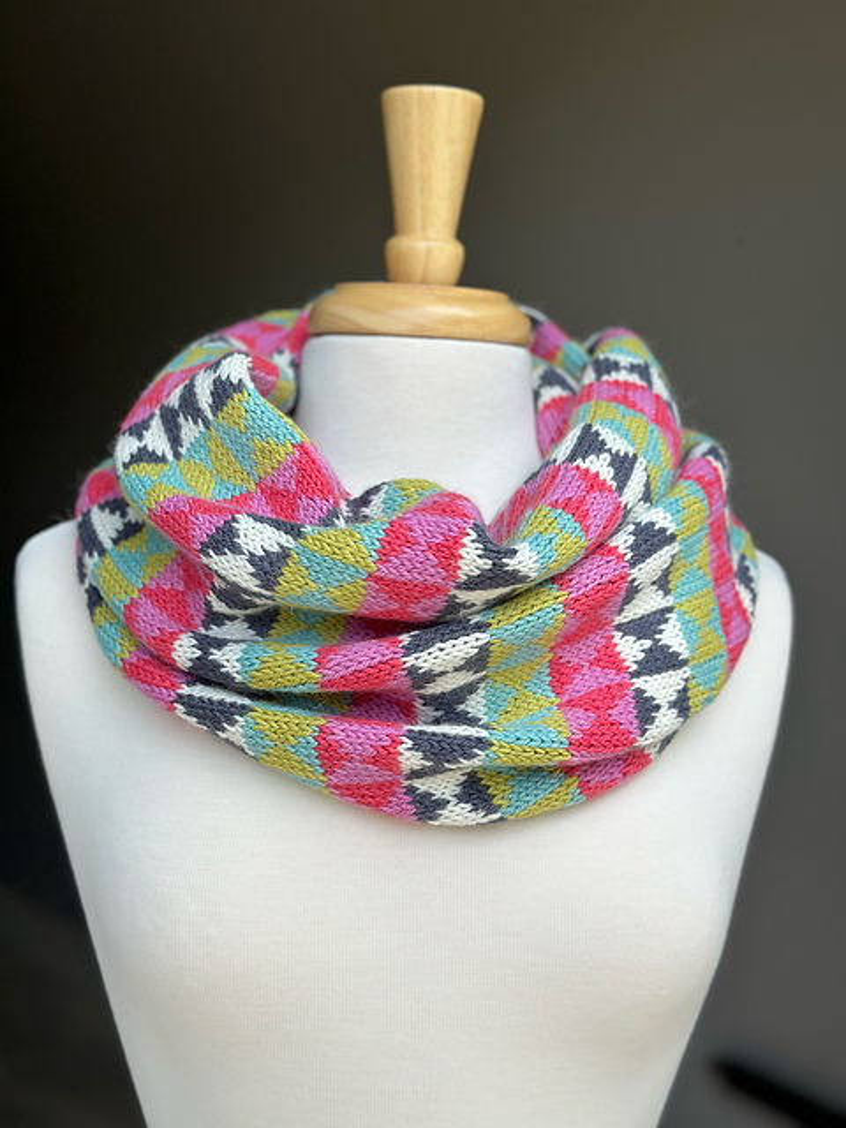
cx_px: 423
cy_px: 564
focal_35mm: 48
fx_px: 1564
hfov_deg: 30.3
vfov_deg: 39.7
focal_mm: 6.86
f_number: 1.78
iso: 80
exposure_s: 1/2114
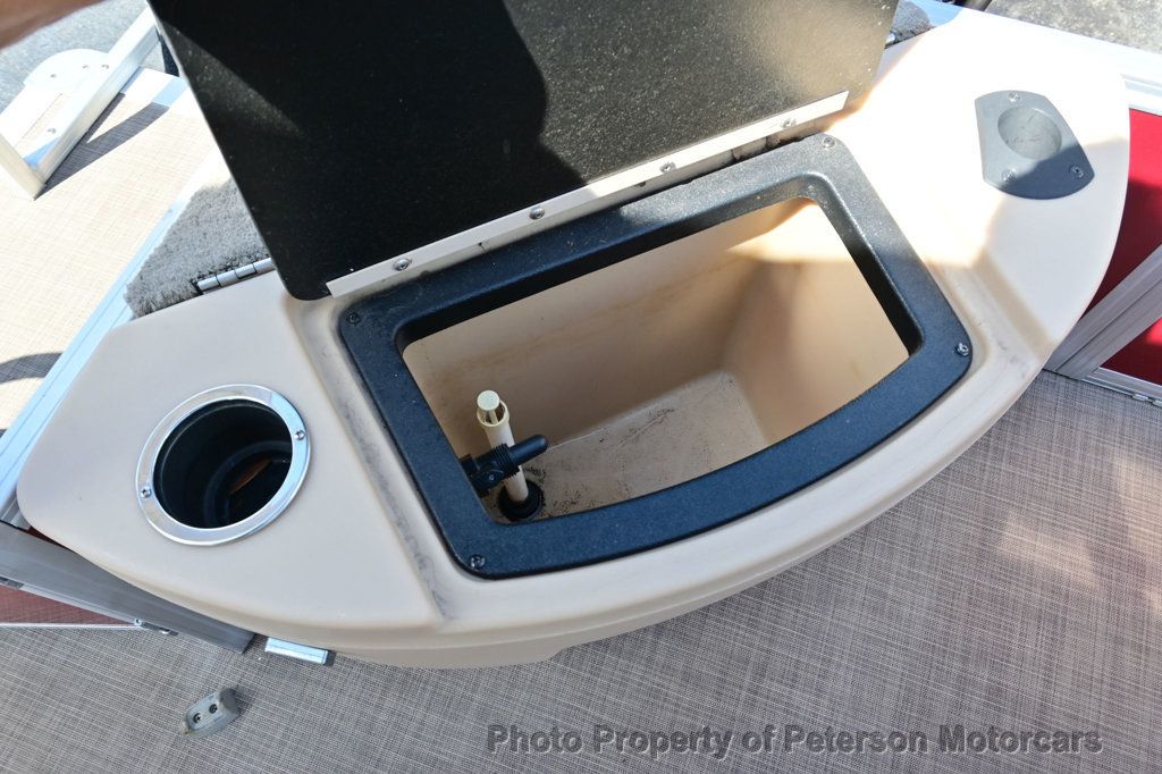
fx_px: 774
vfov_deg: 53.1
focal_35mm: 24
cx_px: 581
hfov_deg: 73.8
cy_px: 387
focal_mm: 16
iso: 100
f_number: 5.6
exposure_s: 1/125
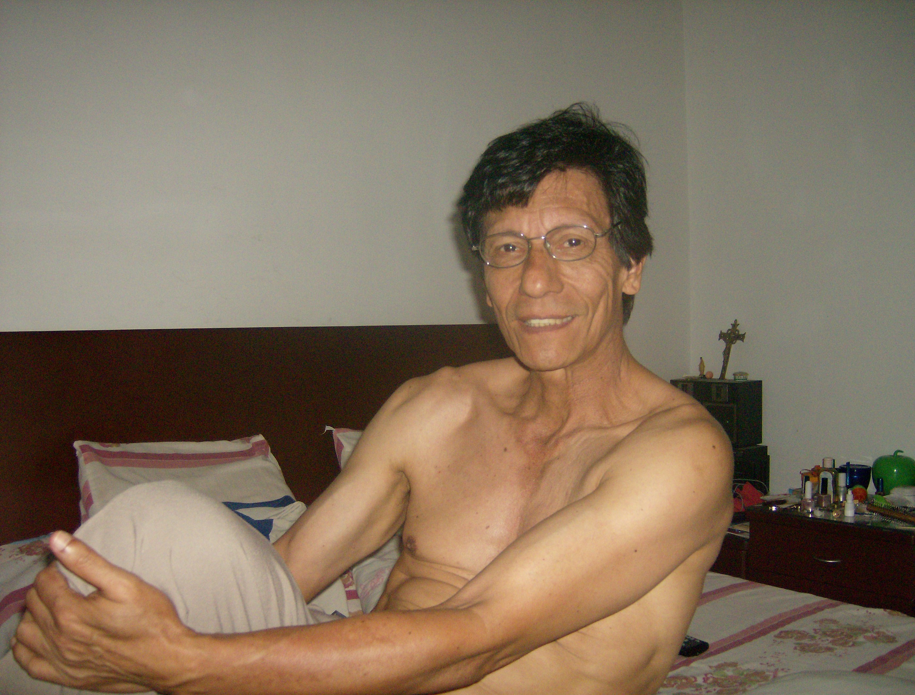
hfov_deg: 51.1
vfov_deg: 40.0
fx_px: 956
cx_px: 458
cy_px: 348
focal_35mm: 36
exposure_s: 1/60
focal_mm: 6
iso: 200
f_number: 2.8
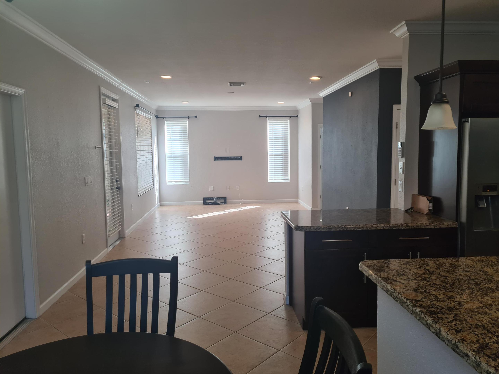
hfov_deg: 67.3
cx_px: 250
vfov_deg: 53.1
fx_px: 375
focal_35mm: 26
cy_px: 187
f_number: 1.8
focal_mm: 5.4
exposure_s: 1/120
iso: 64
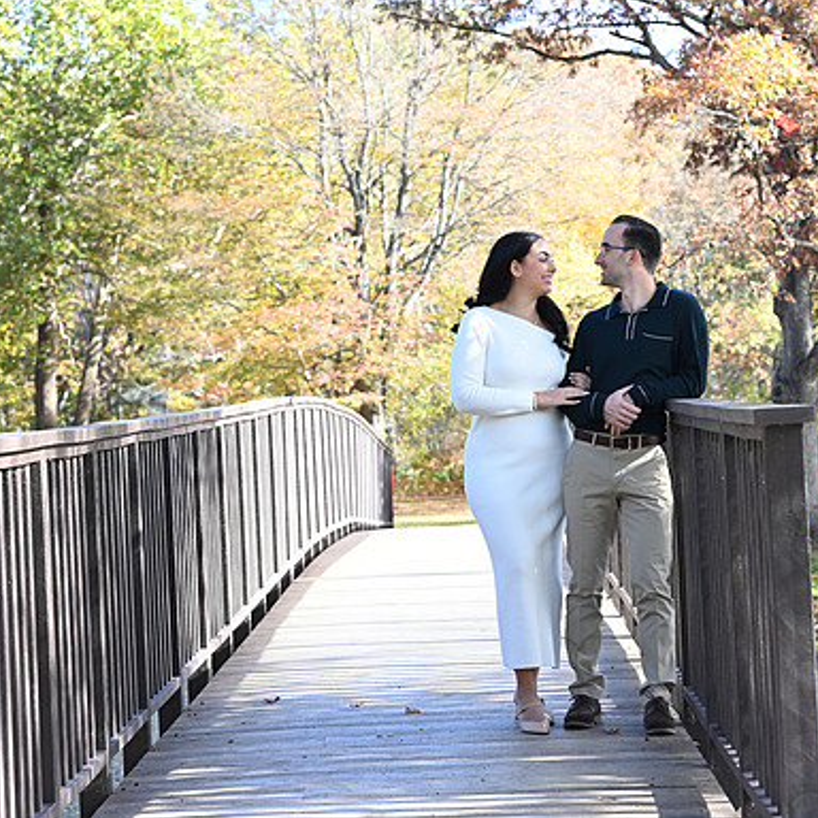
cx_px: 567
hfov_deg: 15.9
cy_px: 408
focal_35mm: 109
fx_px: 2914
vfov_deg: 16.0
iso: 320
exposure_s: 1/160
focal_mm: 85
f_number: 6.3
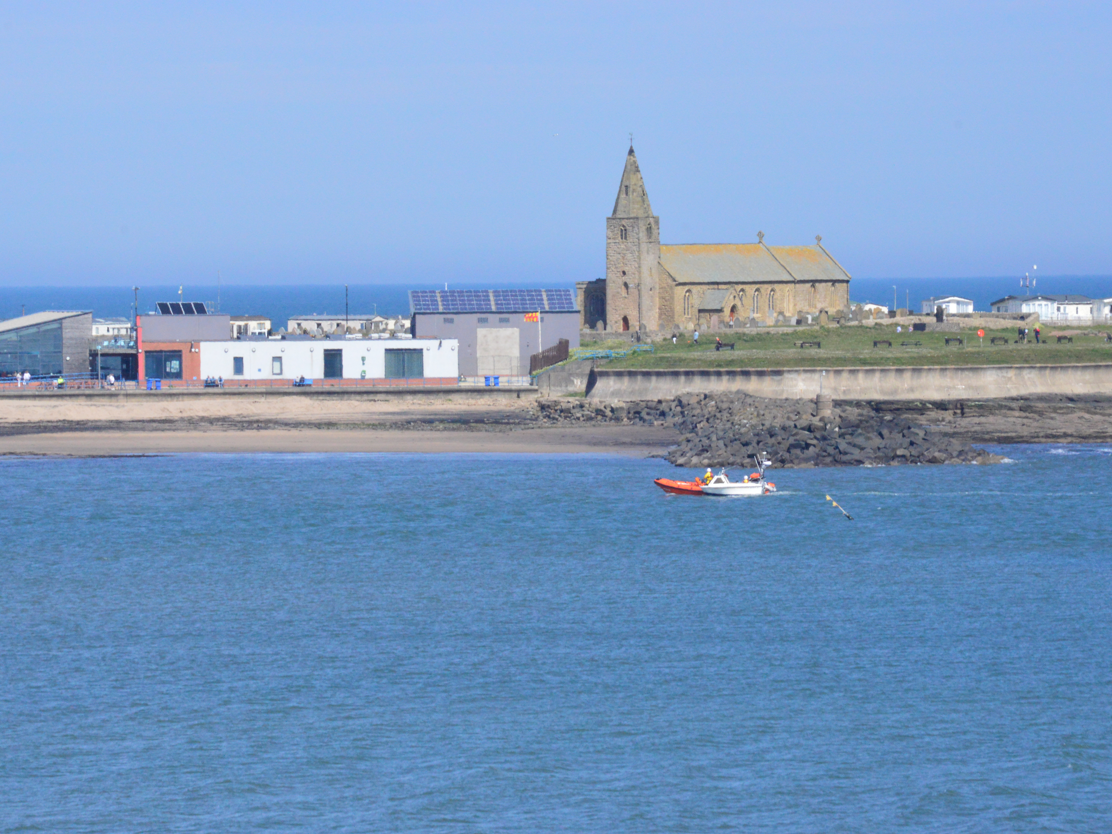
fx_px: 10472
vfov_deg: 4.6
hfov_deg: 6.1
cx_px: 518
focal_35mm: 326
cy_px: 416
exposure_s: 1/200
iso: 1600
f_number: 25
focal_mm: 200
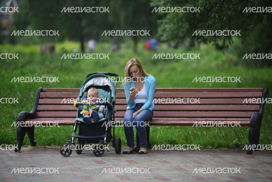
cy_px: 91
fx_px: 1512
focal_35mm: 200
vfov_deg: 6.9
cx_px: 136
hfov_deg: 10.3
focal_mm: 200
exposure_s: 1/500
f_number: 2.8
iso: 200
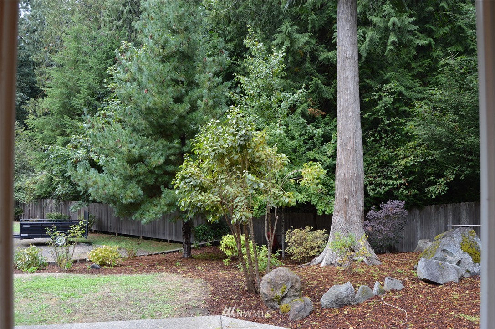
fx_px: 371
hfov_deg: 67.4
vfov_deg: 47.8
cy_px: 164
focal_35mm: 27
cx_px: 248
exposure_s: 1/125
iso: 360
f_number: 5.6
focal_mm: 18
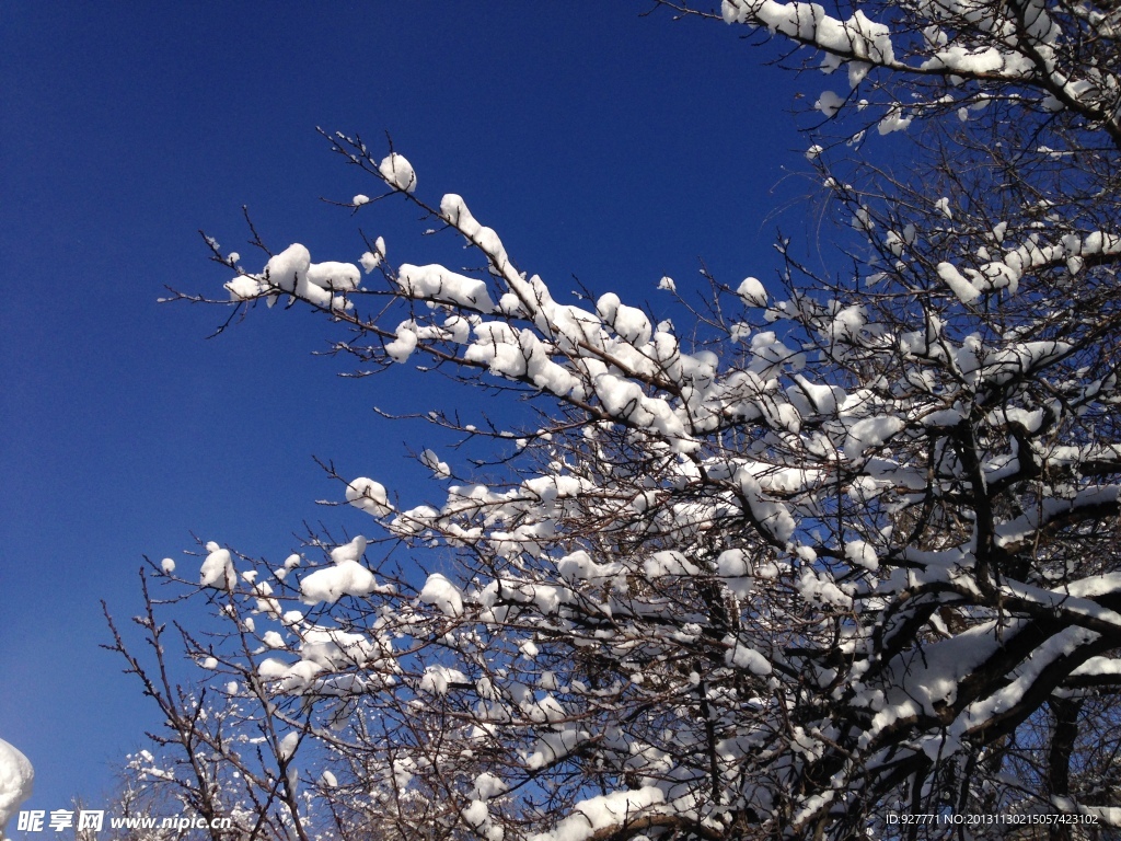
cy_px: 420
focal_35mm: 33
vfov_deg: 42.9
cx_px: 560
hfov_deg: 55.4
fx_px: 1069
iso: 50
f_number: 2.4
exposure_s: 1/3195
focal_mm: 4.12
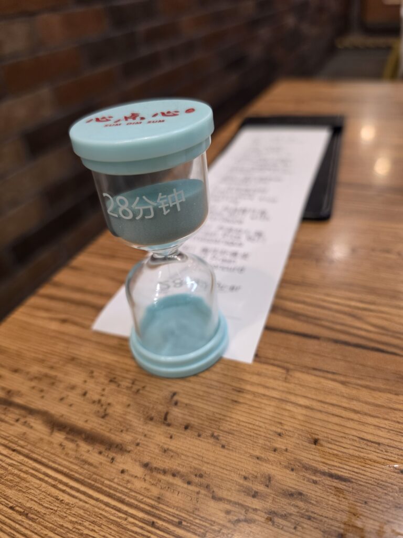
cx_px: 202
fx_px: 357
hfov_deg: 58.9
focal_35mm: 23
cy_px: 269
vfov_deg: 73.9
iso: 200
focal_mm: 6.5
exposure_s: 1/100
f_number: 1.4
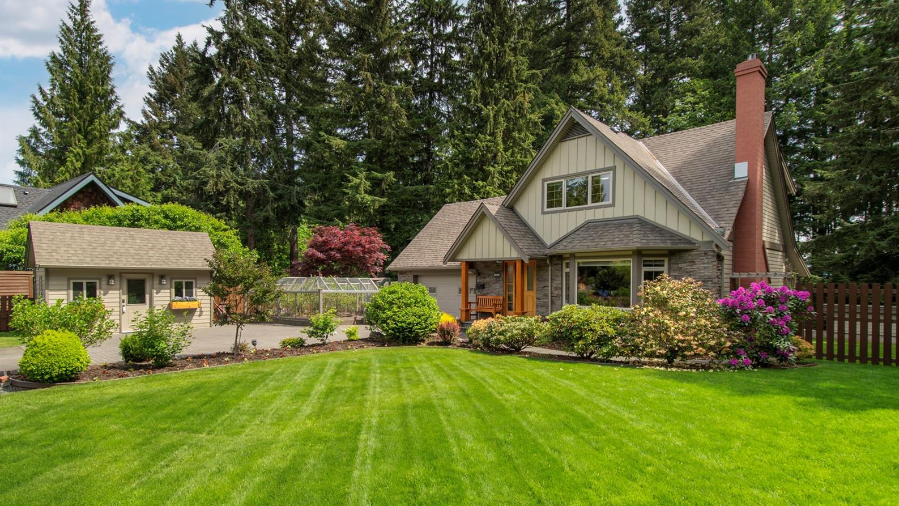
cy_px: 287
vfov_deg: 58.2
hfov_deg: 89.6
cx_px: 451
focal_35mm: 19
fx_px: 453
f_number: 8
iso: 200
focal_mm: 12
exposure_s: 1/400
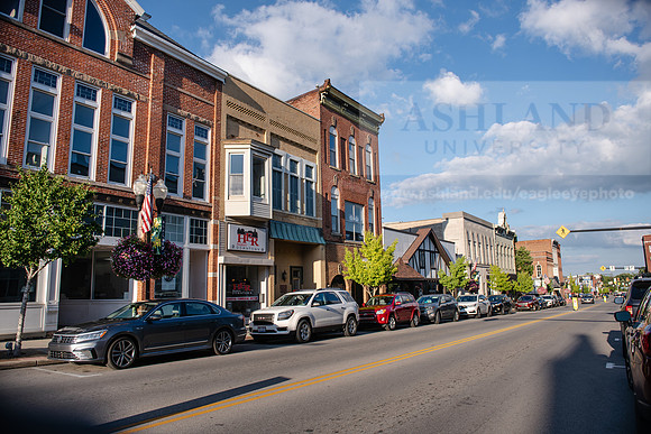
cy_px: 217
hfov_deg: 73.7
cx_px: 326
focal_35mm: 24
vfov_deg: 53.2
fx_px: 434
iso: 64
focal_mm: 24
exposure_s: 1/640
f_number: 4
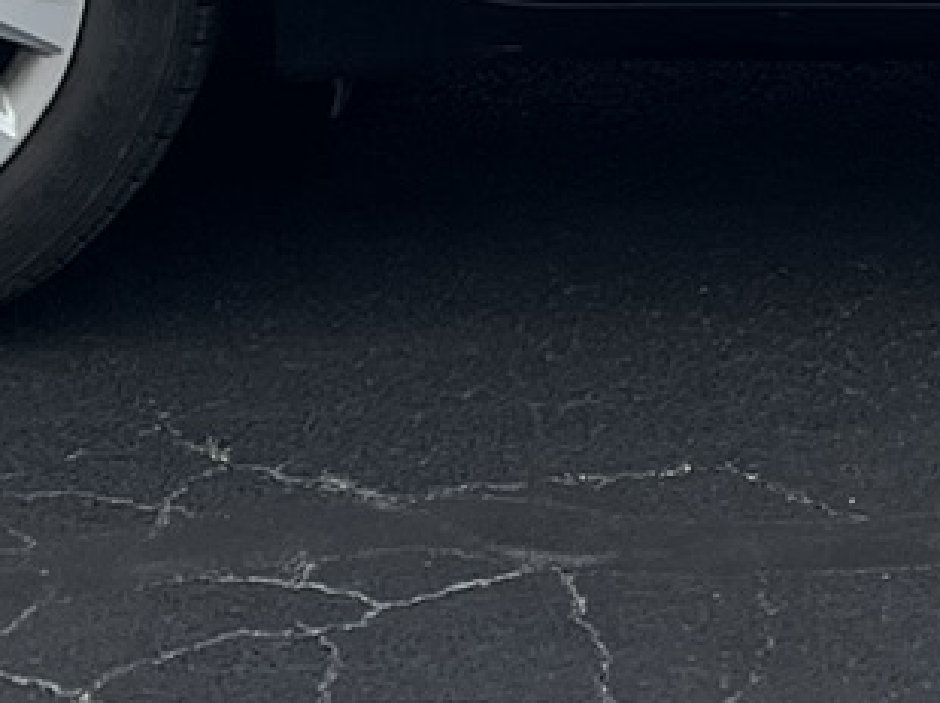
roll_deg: +0.6
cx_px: 1298
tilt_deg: -4.3
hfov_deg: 11.2
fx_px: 4667
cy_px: -1033
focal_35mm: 172
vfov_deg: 7.9
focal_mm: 5.7
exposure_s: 1/1724
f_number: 1.5
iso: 50
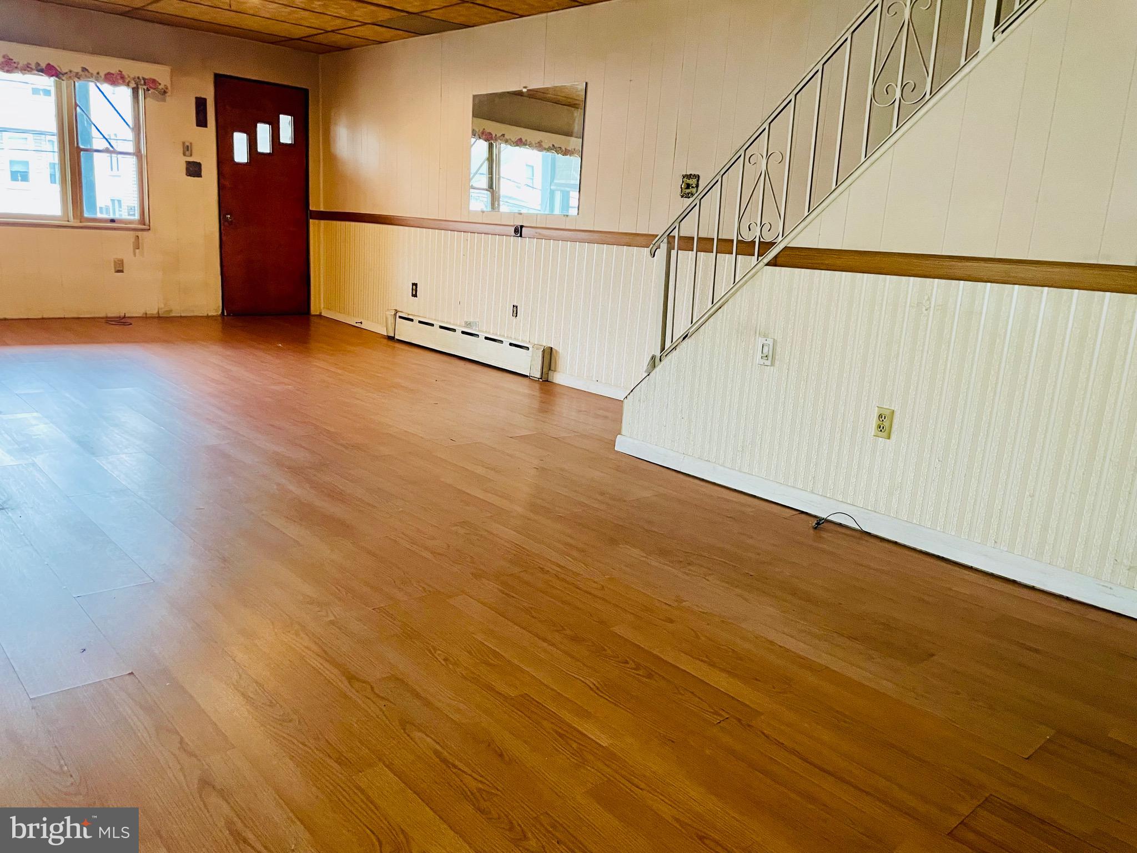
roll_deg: -3.0
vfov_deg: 53.1
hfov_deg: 67.3
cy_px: 426
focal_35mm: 26
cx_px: 568
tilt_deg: -12.5
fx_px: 854
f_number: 1.6
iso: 400
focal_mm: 4.2
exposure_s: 1/60
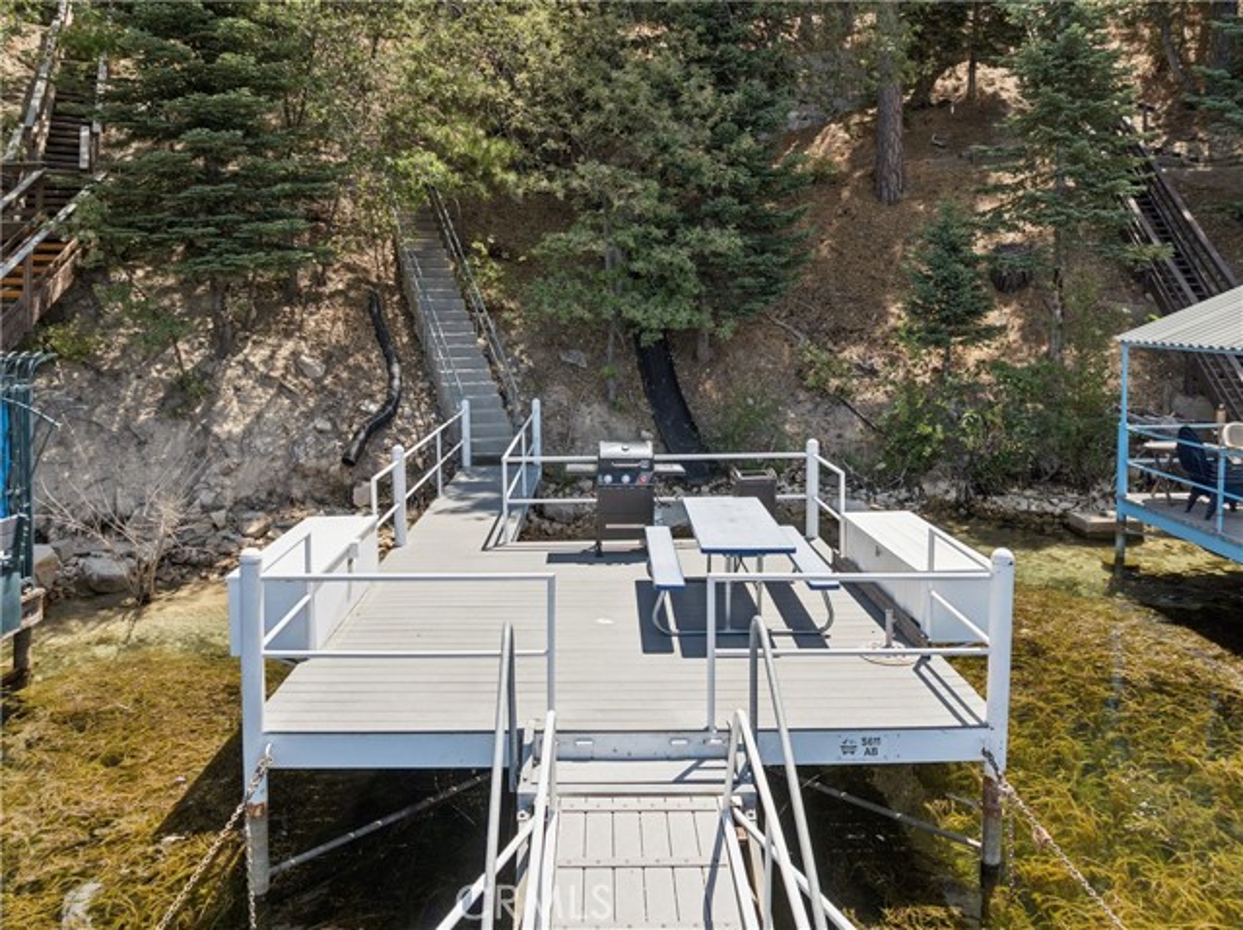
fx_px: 861
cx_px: 622
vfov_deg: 56.8
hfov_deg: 71.6
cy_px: 465
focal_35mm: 24
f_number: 2.8
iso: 120
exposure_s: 1/60
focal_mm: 12.3
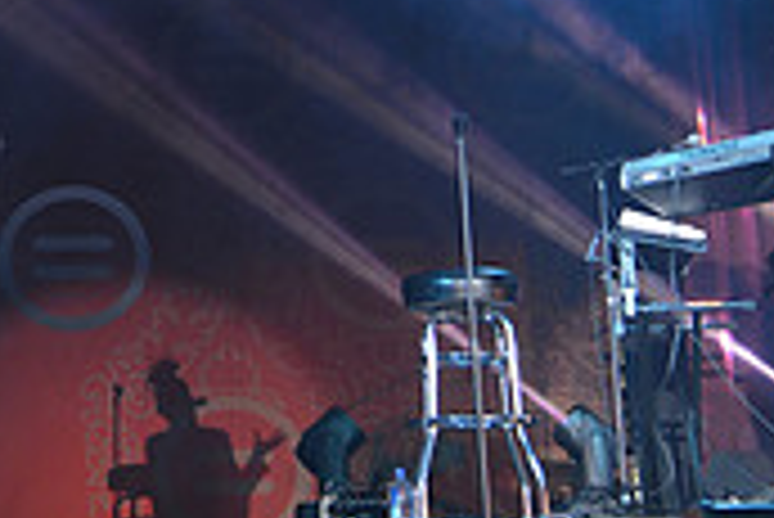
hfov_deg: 26.7
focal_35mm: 74
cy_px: 151
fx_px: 1592
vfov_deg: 18.4
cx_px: 130
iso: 800
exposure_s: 1/125
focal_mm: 22
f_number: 5.6
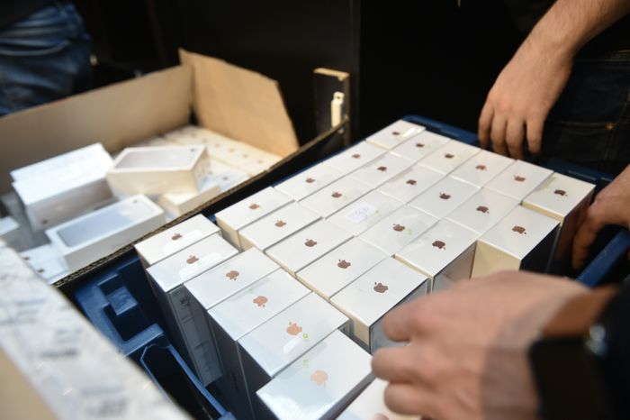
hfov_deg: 69.4
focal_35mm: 26
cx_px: 315
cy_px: 210
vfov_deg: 49.5
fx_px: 455
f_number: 3.5
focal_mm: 26
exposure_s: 1/400
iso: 1000
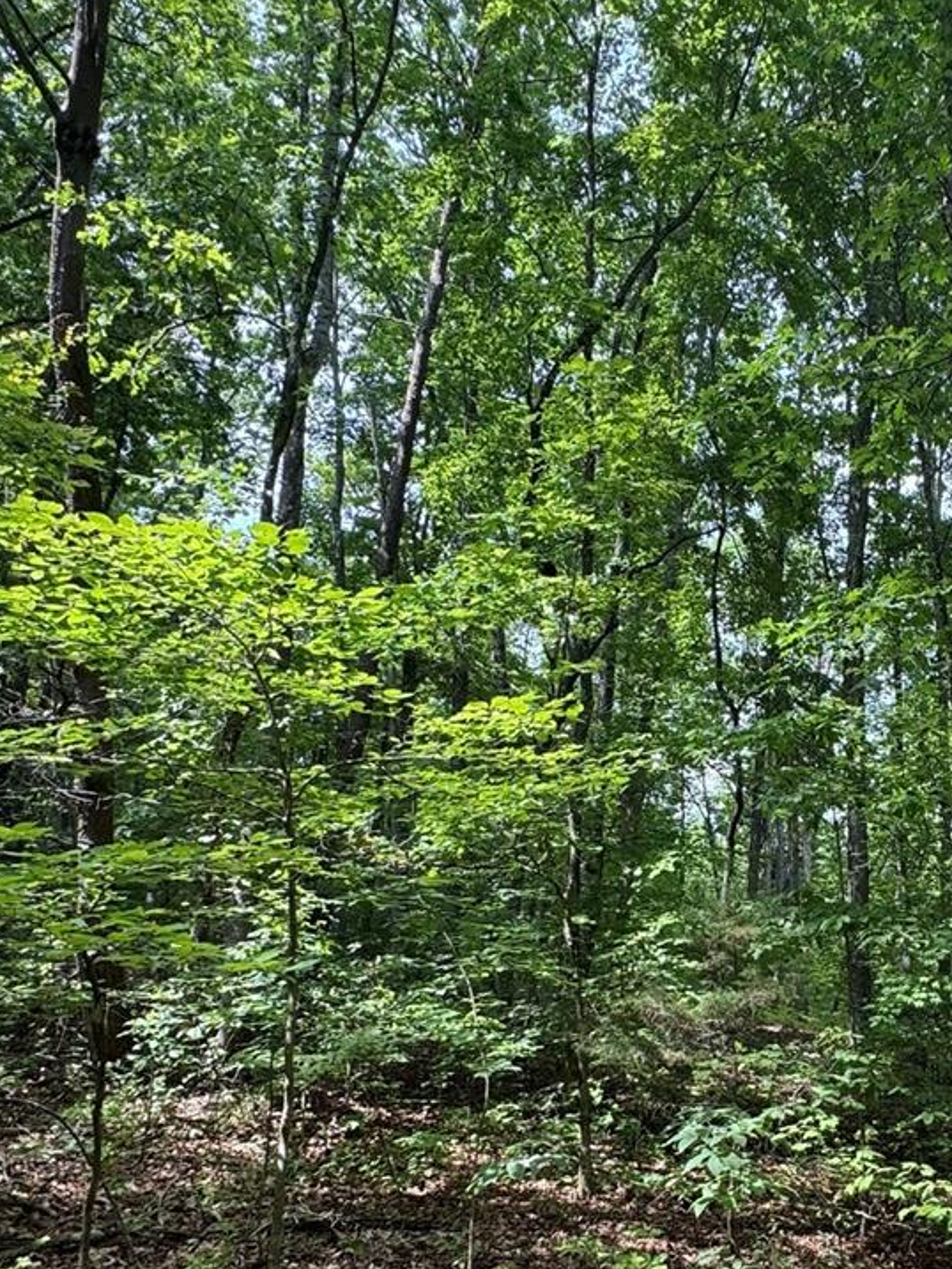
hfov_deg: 43.7
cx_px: 810
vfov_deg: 59.1
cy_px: 804
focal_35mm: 30
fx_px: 1100
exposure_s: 1/132
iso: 40
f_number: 2.2
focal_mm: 2.22
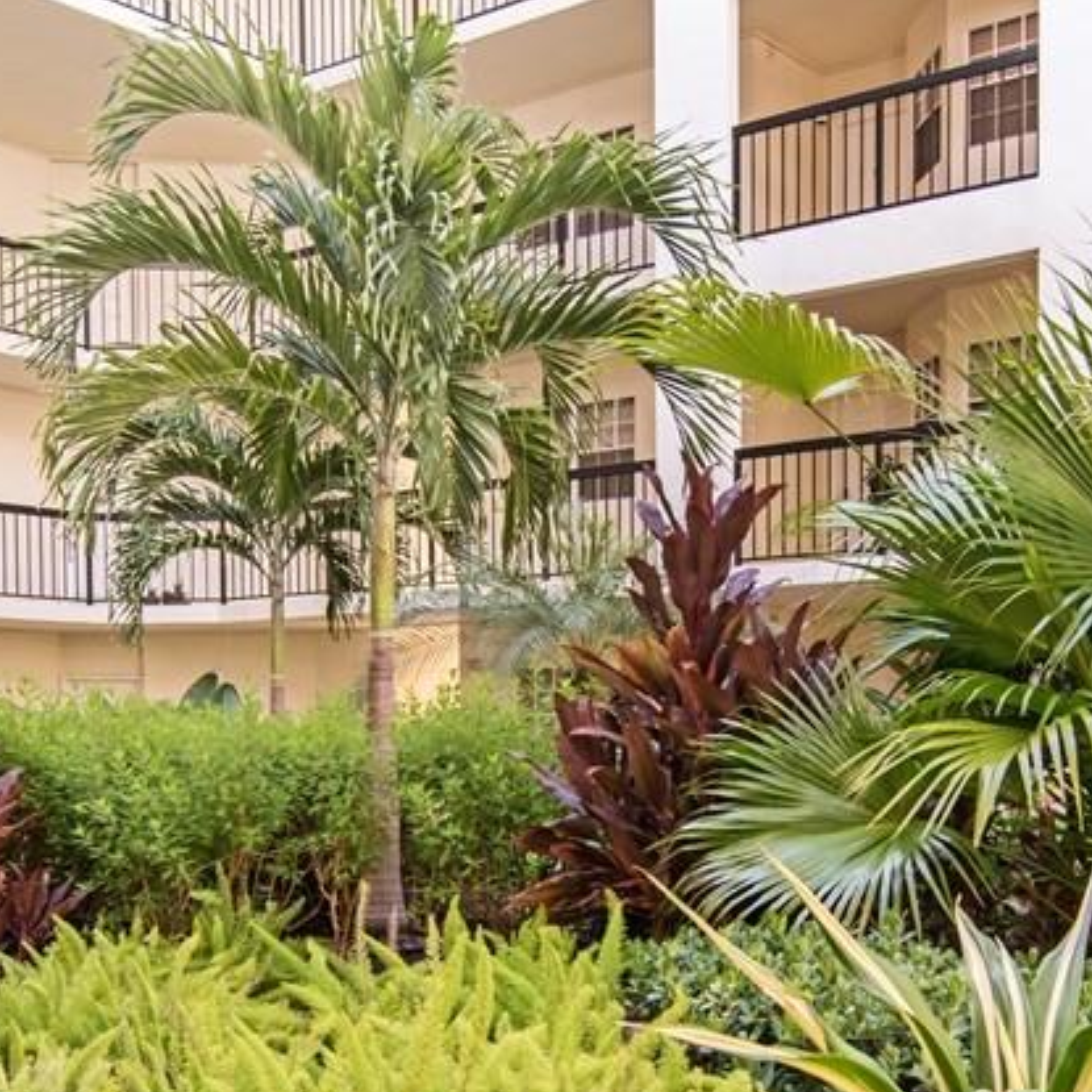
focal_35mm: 44
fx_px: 1570
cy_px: 851
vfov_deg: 37.2
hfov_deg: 38.3
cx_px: 571
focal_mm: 14
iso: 640
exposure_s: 1/160
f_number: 6.3
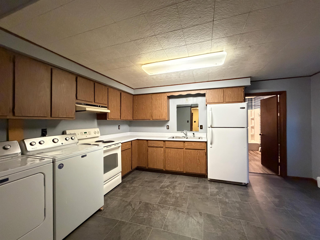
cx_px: 160
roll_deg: -0.2
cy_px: 120
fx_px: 129
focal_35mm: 14
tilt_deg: +0.1
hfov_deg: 102.1
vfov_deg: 85.7
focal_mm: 2.22
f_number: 2.2
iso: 1250
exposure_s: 1/60
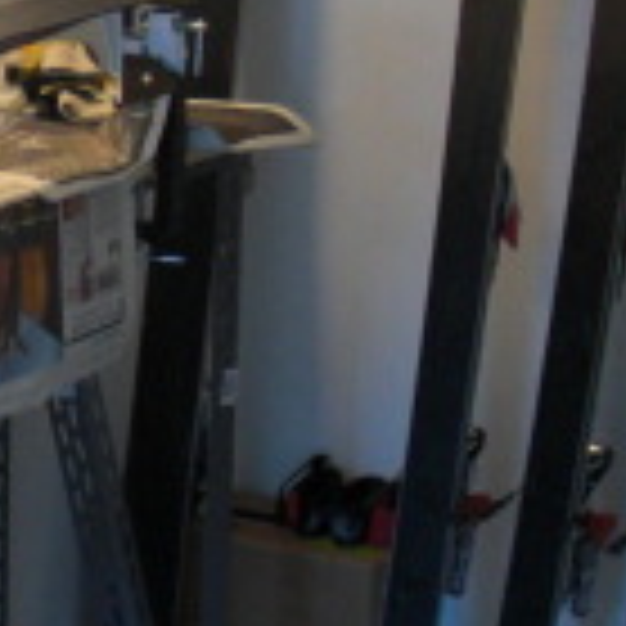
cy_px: 275
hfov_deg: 11.4
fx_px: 3008
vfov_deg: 11.9
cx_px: -338
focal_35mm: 147
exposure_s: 1/40
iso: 200
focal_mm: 6.3
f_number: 2.8
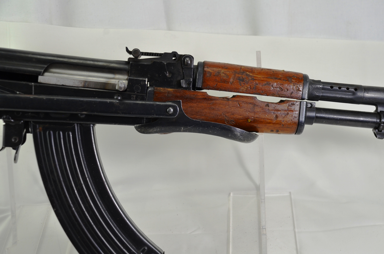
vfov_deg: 22.5
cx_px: 192
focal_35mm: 60
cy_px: 127
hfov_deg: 33.5
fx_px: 639
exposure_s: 1/125
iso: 360
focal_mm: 40
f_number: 5.6
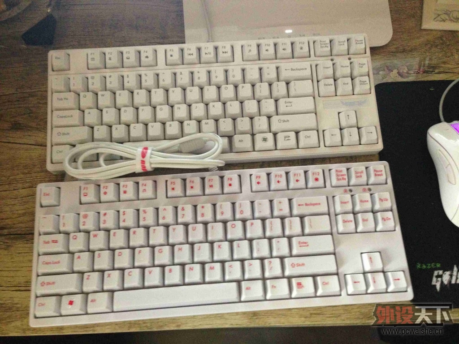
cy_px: 172
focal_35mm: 33
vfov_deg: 42.9
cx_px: 230
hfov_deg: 55.4
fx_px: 438
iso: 400
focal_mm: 4.13
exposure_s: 1/20
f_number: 2.4
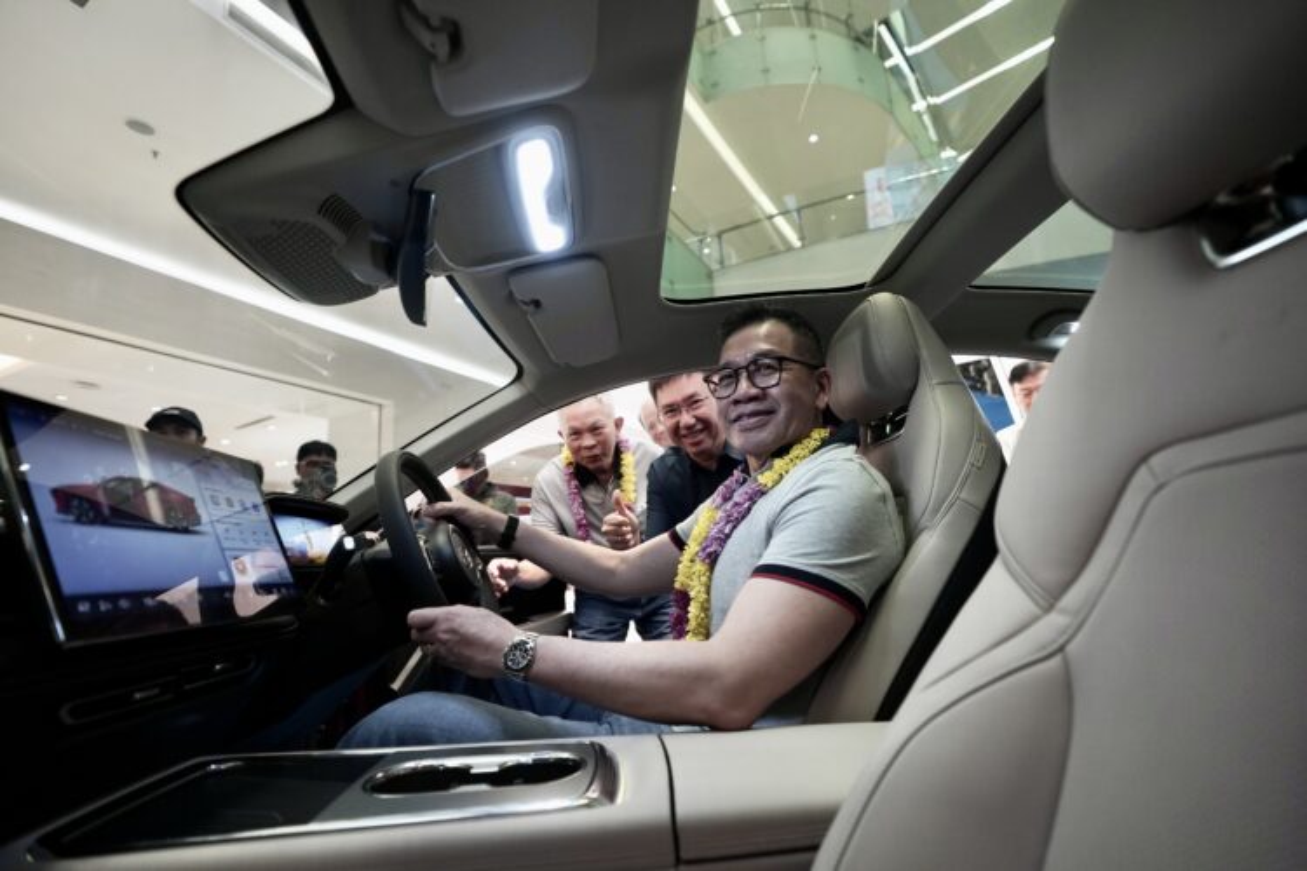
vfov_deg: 73.7
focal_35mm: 16
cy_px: 436
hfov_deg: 96.7
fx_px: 581
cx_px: 654
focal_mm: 16
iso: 2000
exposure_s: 1/100
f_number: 2.8
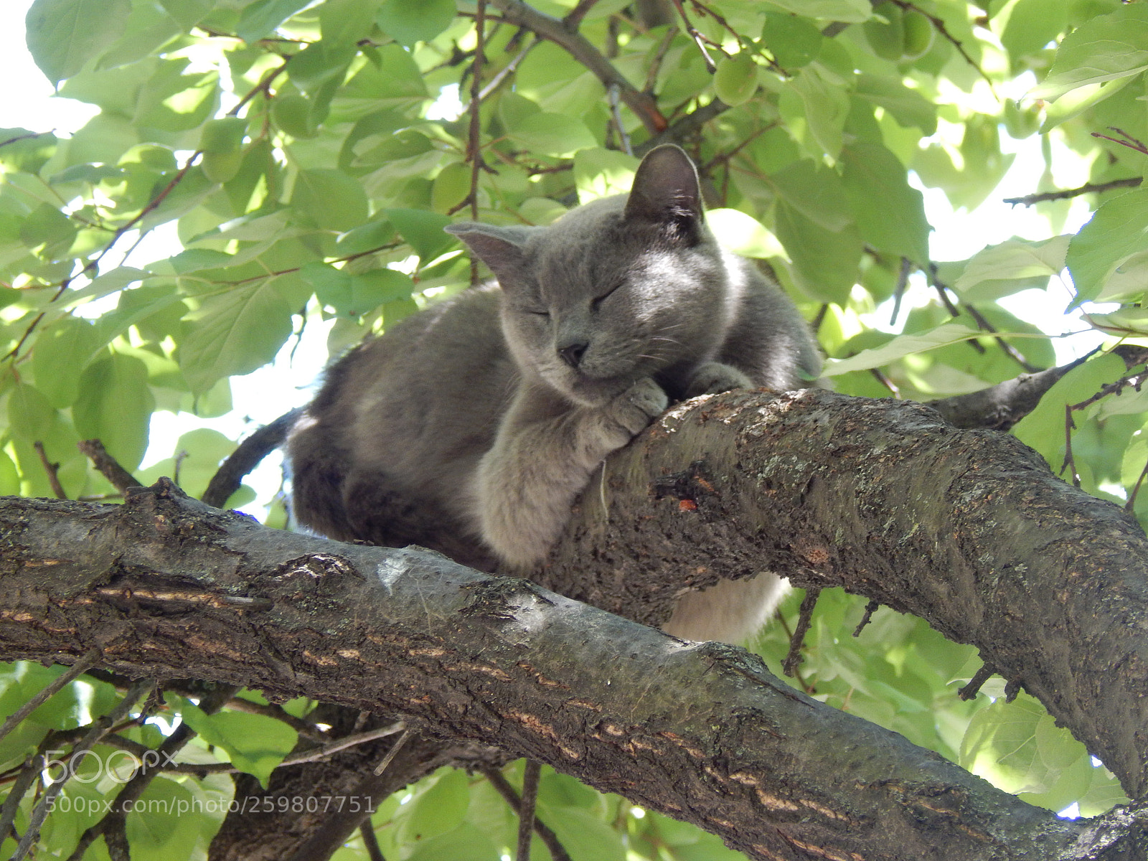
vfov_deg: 3.5
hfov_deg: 4.7
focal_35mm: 425
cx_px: 574
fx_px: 14095
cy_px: 430
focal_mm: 76.4
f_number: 5.7
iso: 280
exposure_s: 1/60
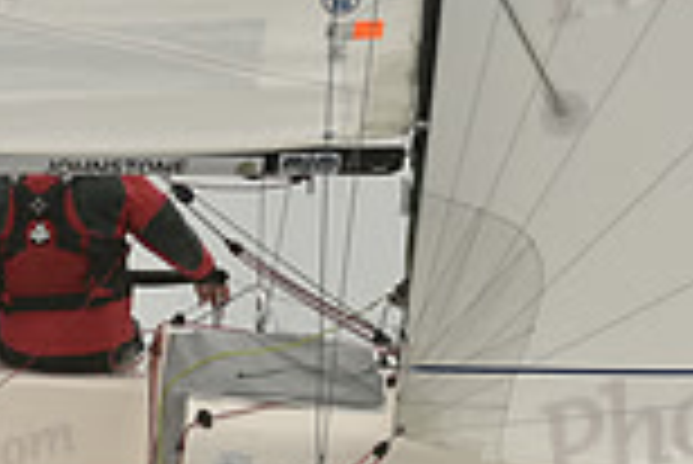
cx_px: 310
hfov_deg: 2.7
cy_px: 205
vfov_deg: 1.8
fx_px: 14547
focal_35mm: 755
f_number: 6.3
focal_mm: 200
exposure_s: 1/1250
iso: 400
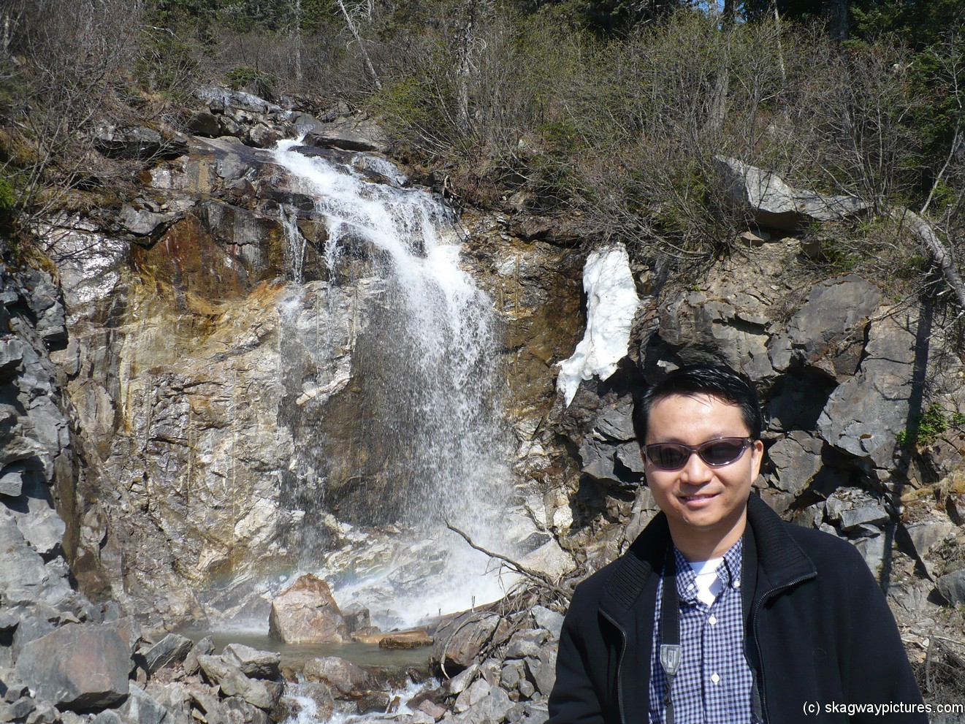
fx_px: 1032
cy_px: 362
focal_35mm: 37
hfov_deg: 50.1
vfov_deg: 38.7
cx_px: 482
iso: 100
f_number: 8
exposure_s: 1/160
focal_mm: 6.1
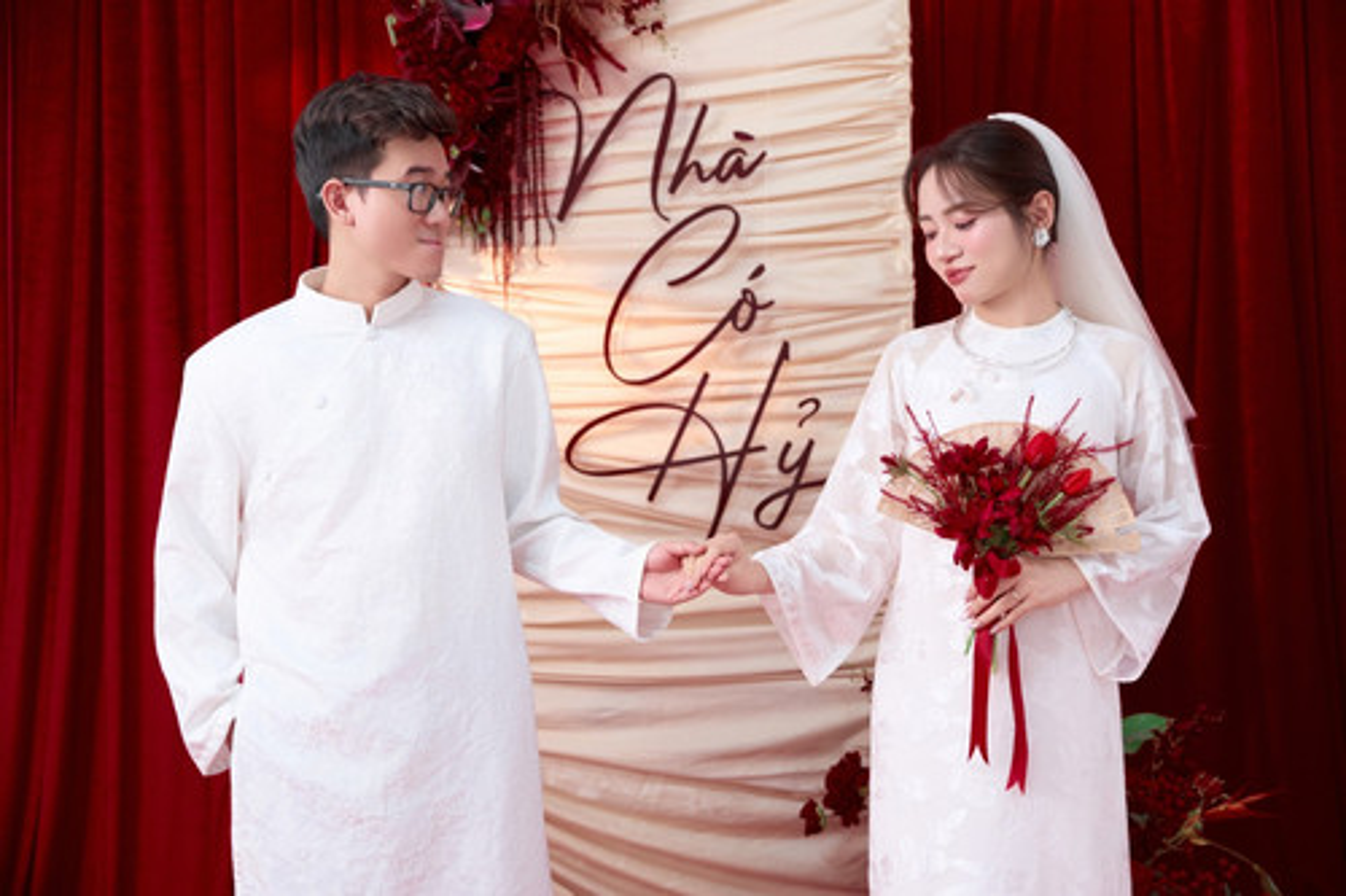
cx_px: 673
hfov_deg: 44.6
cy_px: 448
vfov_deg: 30.6
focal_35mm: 44
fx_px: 1641
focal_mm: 43.9
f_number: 2.8
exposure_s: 1/200
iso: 500
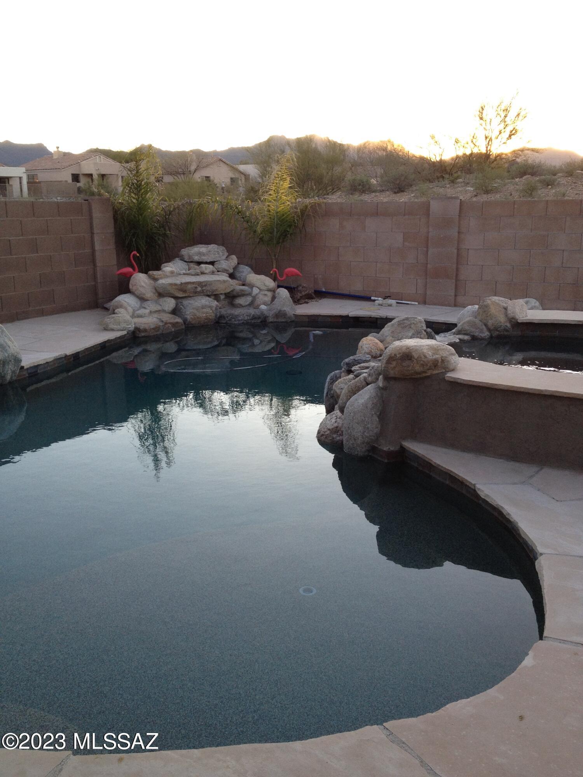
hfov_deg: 40.7
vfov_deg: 52.6
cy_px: 388
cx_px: 292
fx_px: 786
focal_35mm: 35
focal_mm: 4.28
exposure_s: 1/154
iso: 80
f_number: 2.4
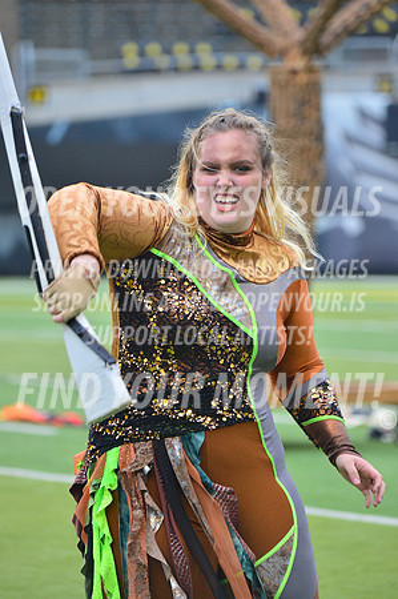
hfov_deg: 6.0
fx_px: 3823
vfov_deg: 9.0
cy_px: 300
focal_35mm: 230
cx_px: 199
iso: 640
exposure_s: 1/500
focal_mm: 230
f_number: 5.6
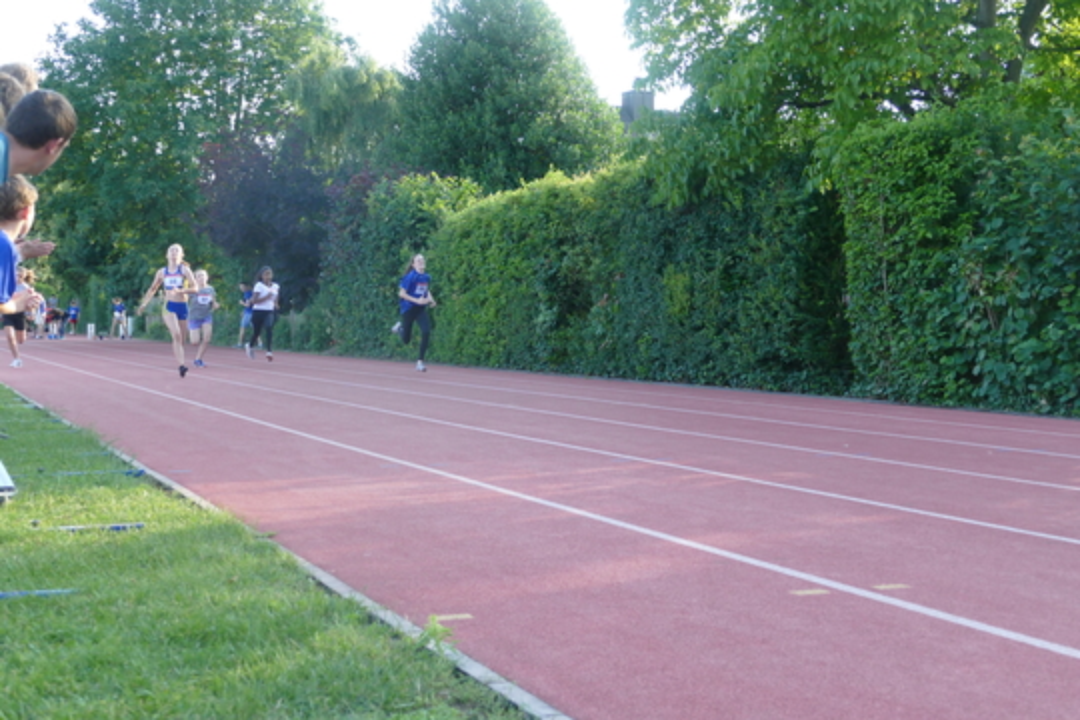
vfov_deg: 27.0
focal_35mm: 50
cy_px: 360
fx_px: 1500
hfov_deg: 39.6
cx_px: 540
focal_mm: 18.17
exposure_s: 1/800
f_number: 3.3
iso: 1000
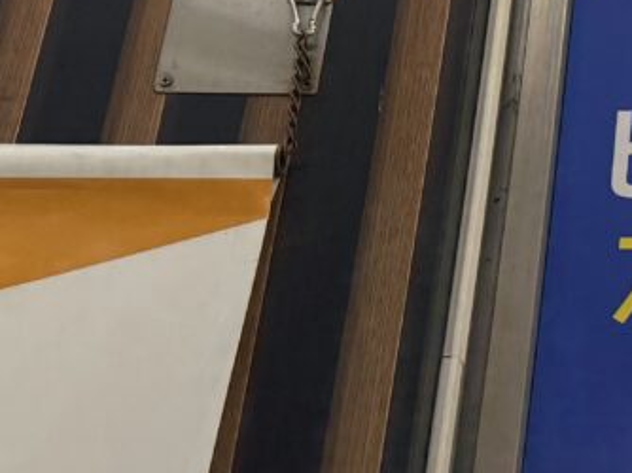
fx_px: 1678
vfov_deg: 16.0
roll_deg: +1.3
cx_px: 939
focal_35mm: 92
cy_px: 125
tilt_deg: +30.1
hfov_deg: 18.9
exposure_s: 1/100
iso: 250
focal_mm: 6.76
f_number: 1.78
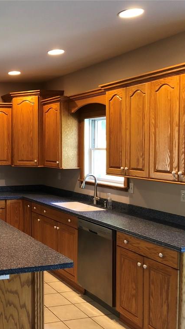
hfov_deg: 26.2
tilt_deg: -2.9
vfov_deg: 49.4
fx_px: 357
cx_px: -30
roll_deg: +0.0
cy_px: 165
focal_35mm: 41
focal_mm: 4
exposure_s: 1/15
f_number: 1.8
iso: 40
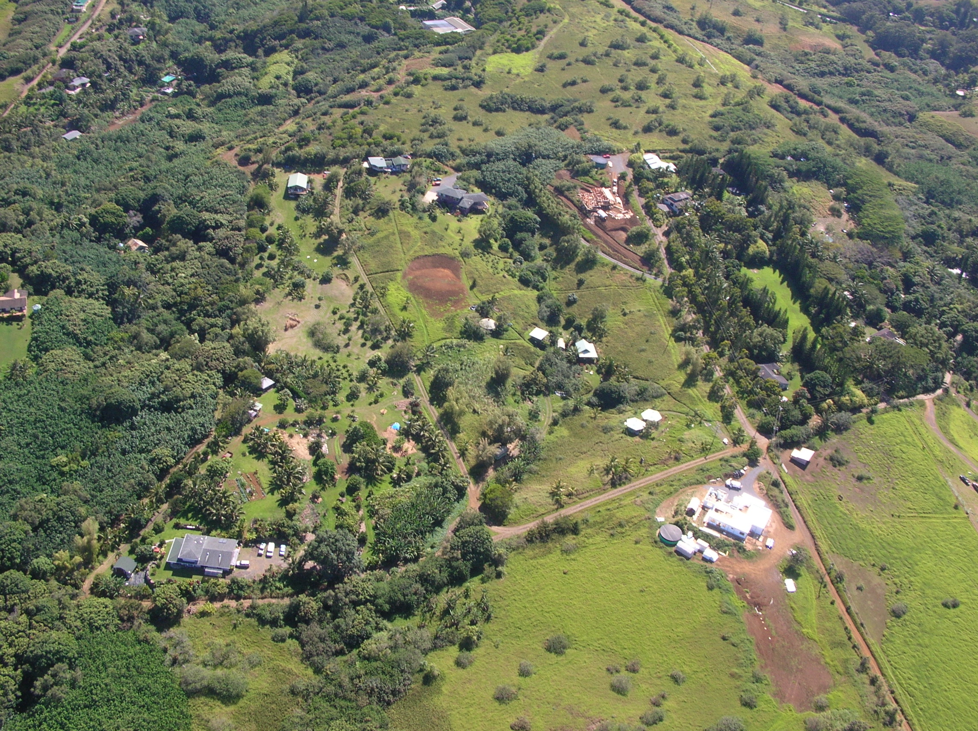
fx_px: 988
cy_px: 366
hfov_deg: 52.7
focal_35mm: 35
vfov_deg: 40.6
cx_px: 489
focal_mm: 5.8
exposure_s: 1/133
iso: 50
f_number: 5.6
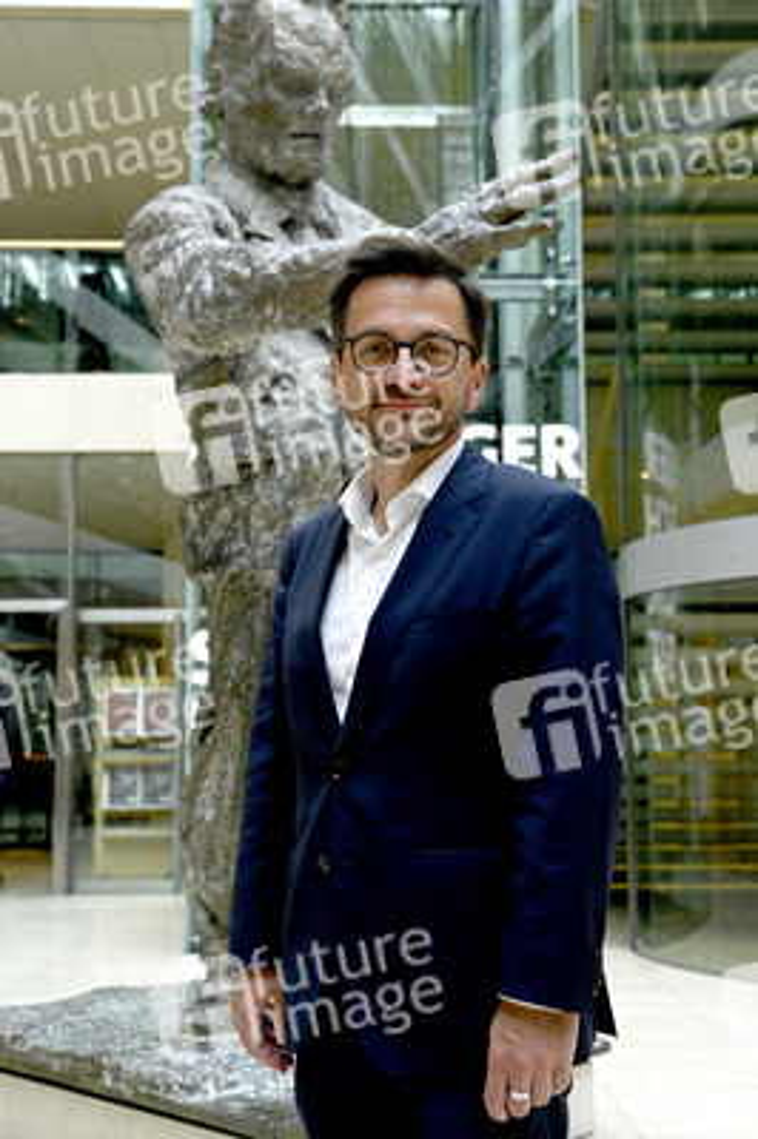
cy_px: 570
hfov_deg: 30.5
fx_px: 1392
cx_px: 379
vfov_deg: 44.5
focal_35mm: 44
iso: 500
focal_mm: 44
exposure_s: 1/100
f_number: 5
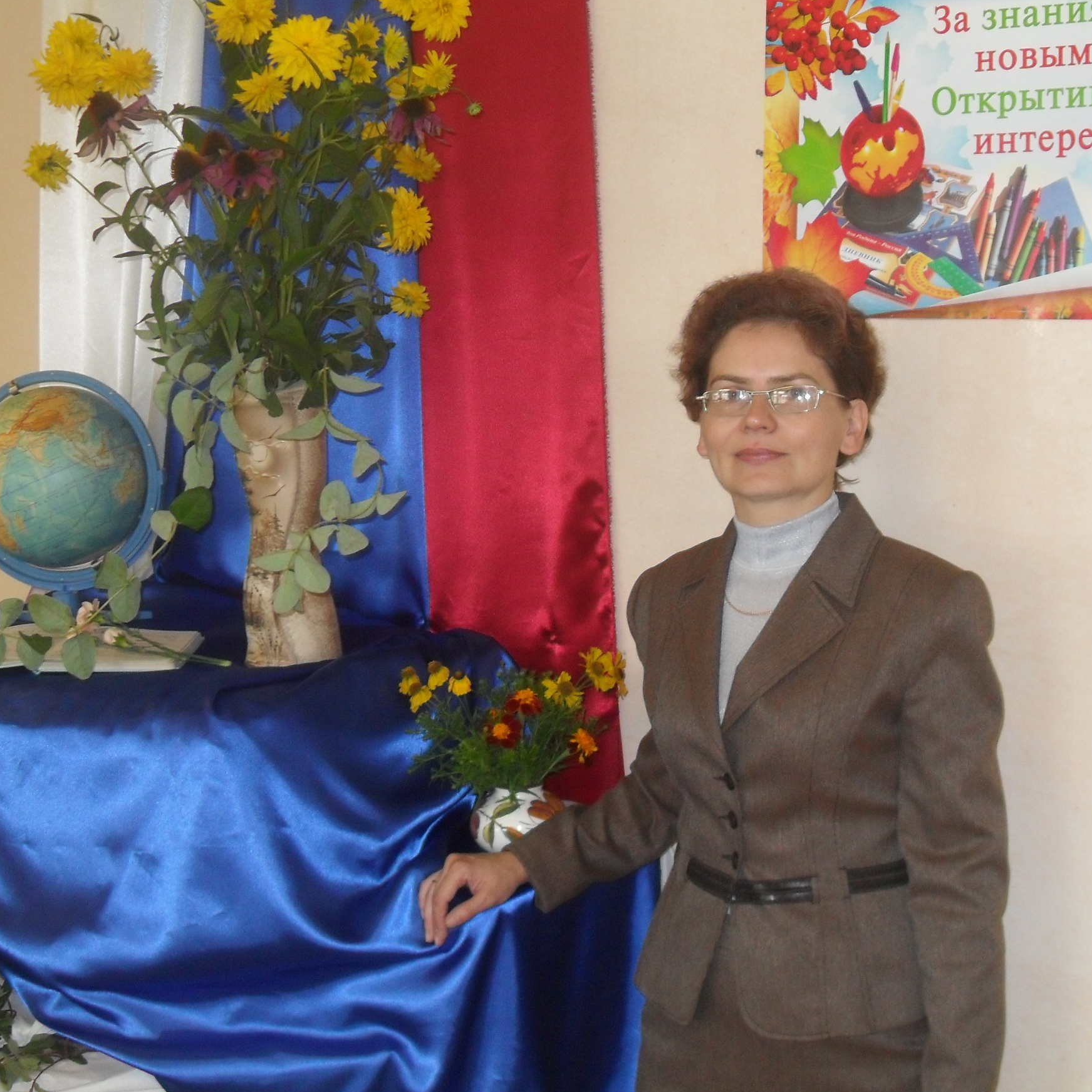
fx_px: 1642
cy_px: 517
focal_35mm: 46
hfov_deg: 36.5
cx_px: 710
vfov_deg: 36.8
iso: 200
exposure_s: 1/45
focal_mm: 6.2
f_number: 2.8
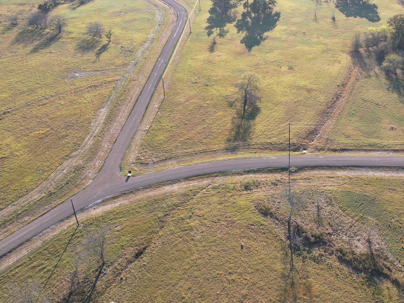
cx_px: 263
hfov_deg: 50.6
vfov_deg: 39.1
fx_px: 420
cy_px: 98
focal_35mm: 36
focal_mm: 8.38
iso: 100
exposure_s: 1/500
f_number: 2.8
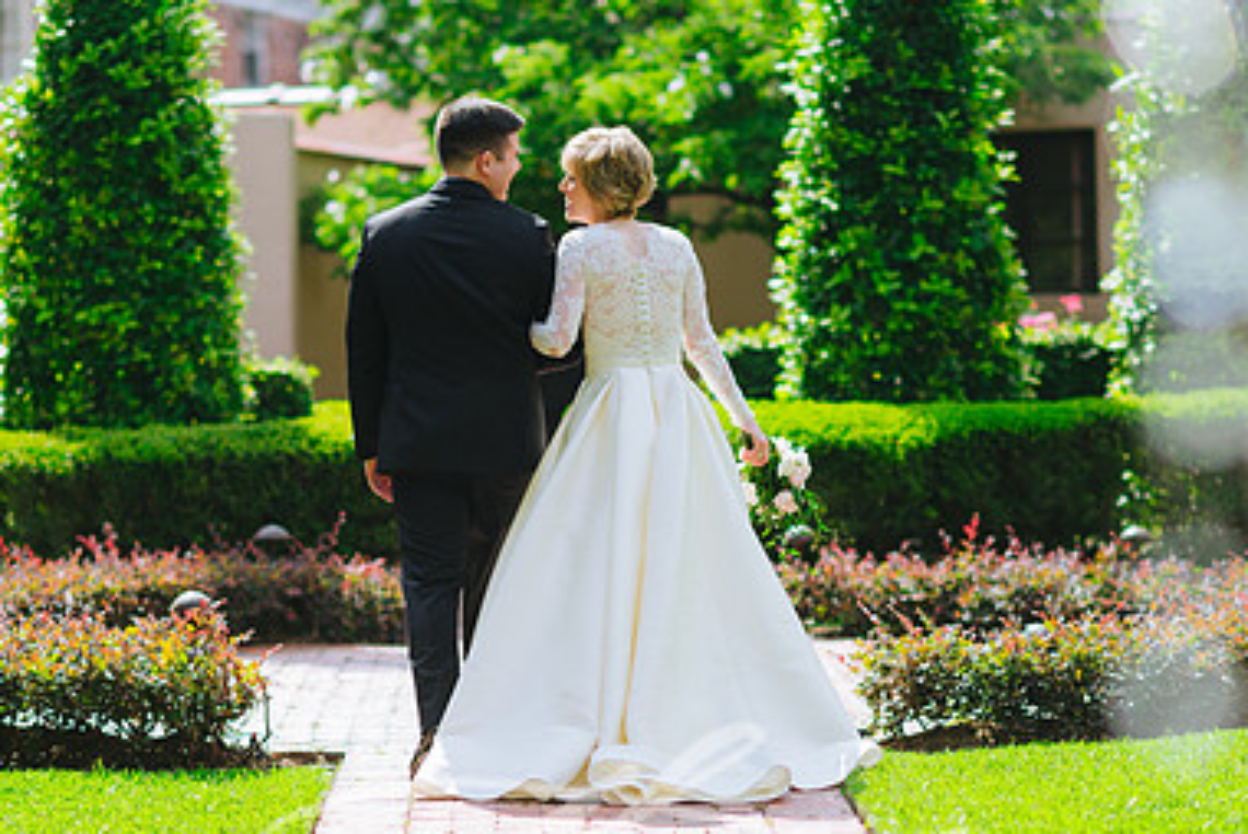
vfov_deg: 10.4
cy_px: 537
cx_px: 577
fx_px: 4579
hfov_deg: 15.5
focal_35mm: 132
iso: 100
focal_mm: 85
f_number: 2
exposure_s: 1/2000
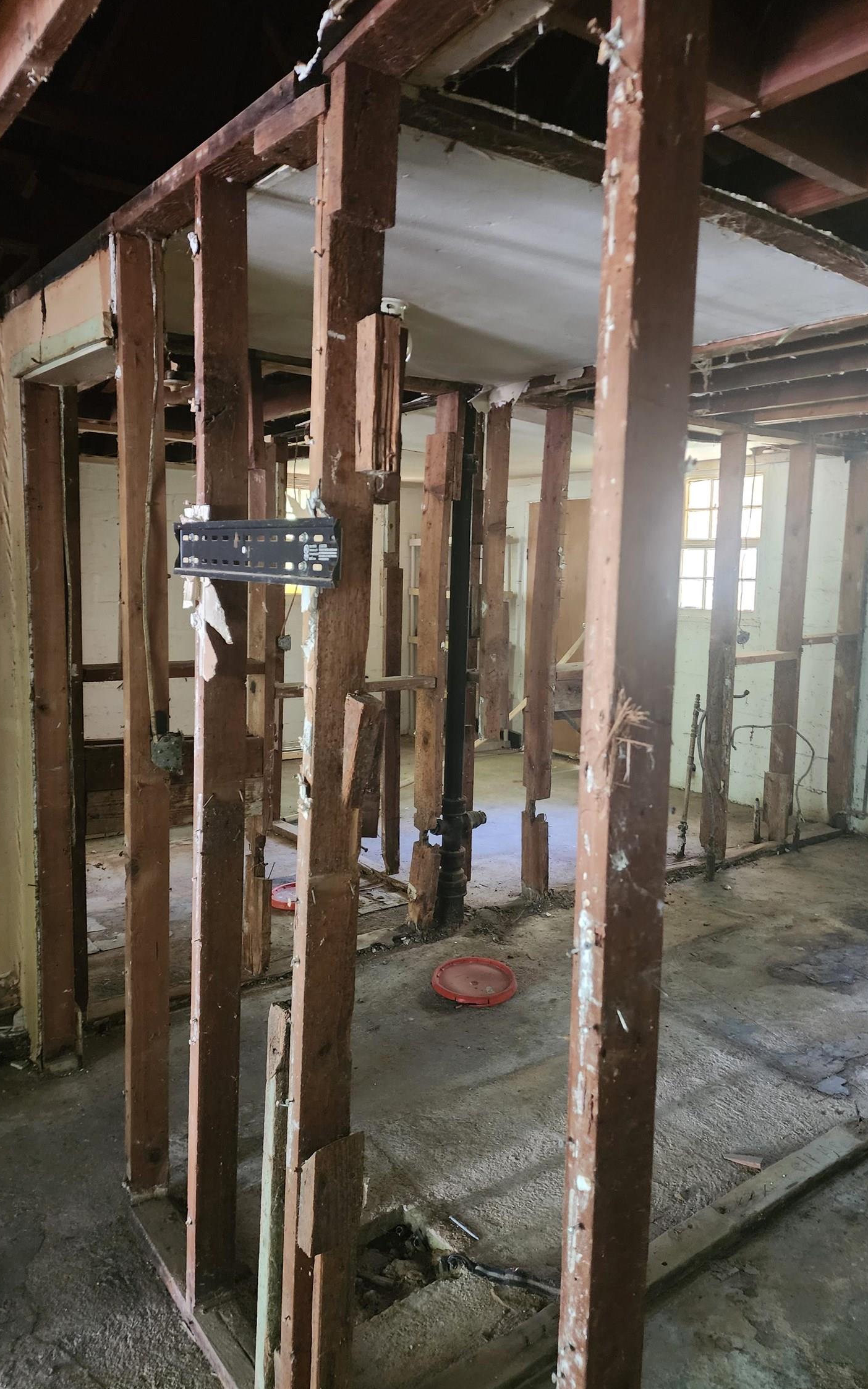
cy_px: 679
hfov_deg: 49.3
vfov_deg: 72.5
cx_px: 440
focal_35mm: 25
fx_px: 946
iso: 500
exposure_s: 1/24
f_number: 1.8
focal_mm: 6.4
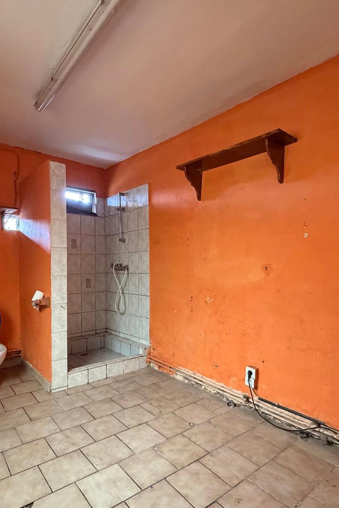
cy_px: 273
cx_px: 150
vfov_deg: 81.1
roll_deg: -0.6
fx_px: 296
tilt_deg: -1.3
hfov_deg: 59.4
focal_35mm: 21
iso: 800
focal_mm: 2.22
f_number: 2.2
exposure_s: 1/60
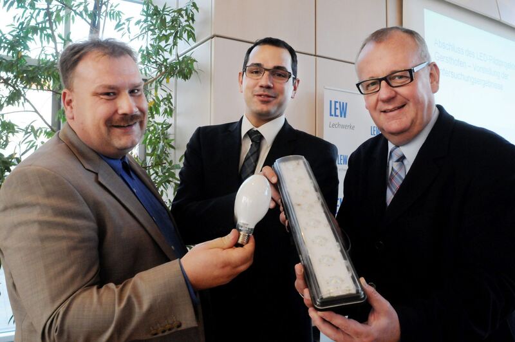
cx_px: 258
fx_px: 429
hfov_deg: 62.0
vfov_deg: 43.5
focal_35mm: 30
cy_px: 171
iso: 1600
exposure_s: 1/60
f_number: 6.3
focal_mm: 20
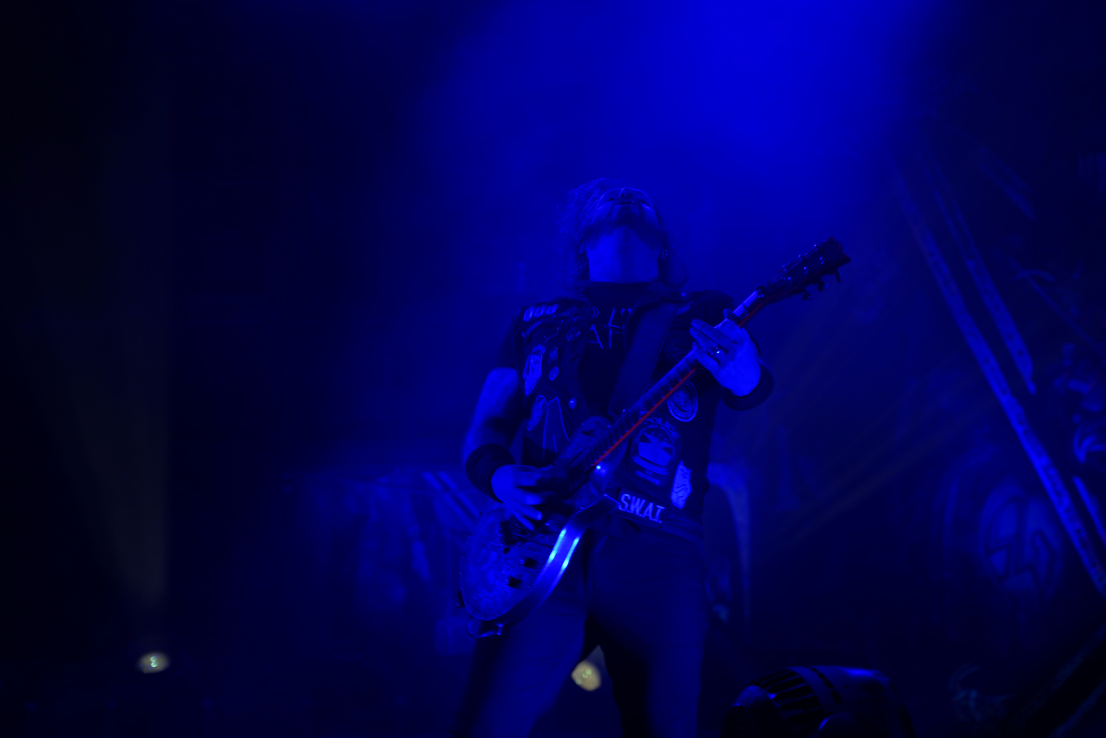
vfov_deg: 17.3
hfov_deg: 25.7
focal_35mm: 79
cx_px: 553
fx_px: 2427
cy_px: 369
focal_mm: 79
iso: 100
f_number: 4.5
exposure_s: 1/100
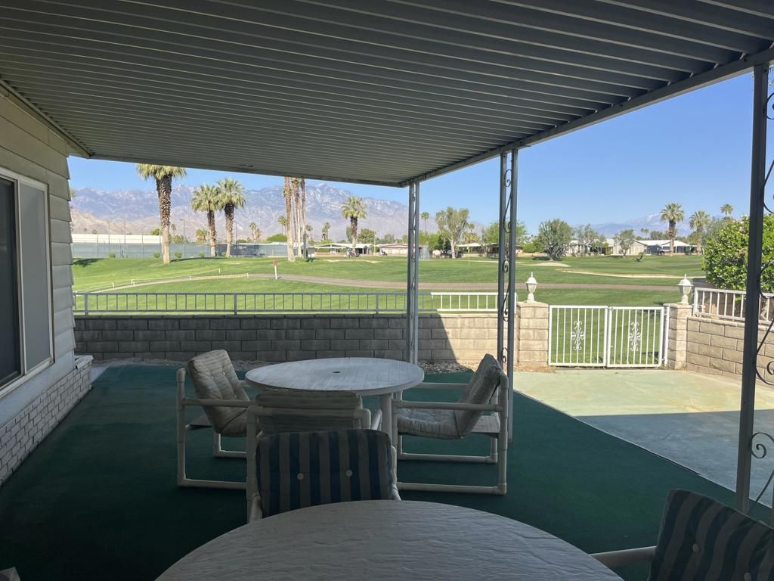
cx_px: 387
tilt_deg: -3.7
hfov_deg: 67.3
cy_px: 290
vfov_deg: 53.1
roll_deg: +0.2
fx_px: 581
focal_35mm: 26
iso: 50
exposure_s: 1/2513
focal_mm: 5.1
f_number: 1.6
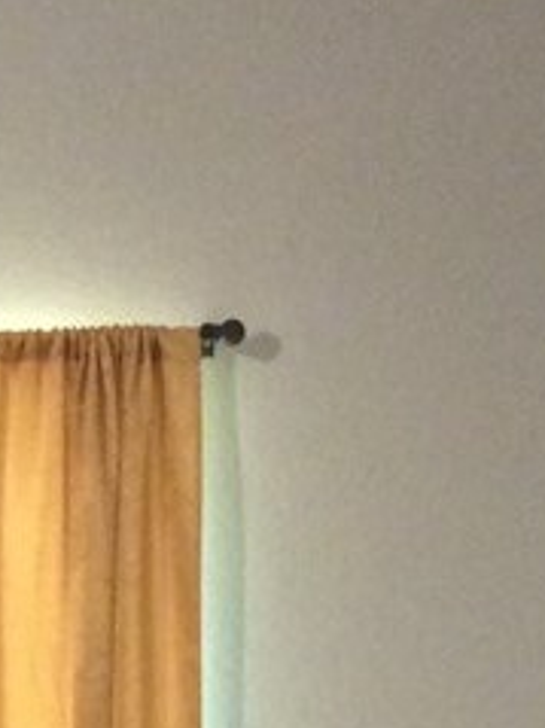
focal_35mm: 137
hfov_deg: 10.6
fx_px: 2879
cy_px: 1285
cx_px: -146
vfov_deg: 13.1
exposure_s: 1/17
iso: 250
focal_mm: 3.3
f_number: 2.4
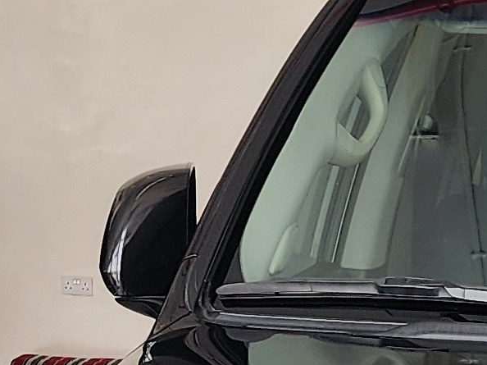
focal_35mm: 155
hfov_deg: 12.1
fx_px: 2180
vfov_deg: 8.8
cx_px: 746
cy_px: 836
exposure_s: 1/120
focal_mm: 6.4
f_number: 1.8
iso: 40
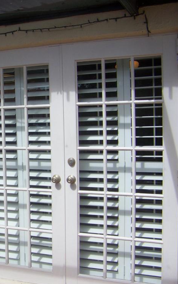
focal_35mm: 52
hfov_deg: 23.5
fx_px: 403
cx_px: -13
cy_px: 144
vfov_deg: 38.9
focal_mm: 5.85
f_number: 2.8
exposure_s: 1/640
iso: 64
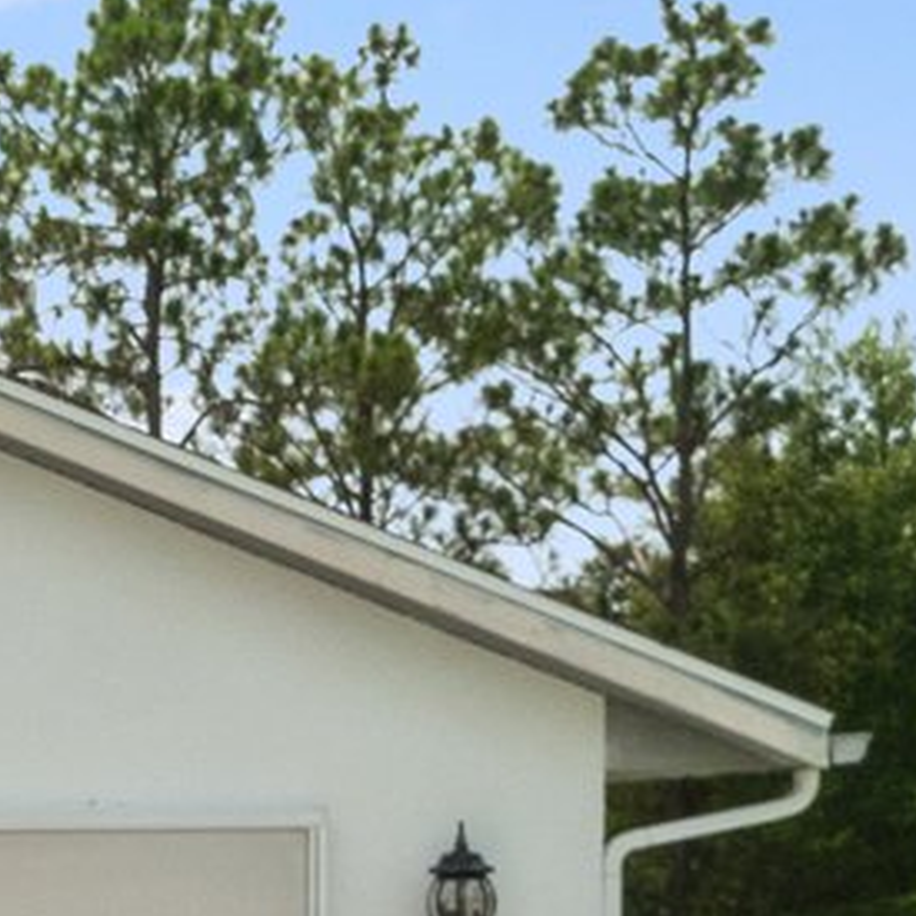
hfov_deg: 6.7
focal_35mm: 228
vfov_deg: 7.6
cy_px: 1144
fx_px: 6826
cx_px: -2085
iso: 320
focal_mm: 24
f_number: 8
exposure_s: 1/400
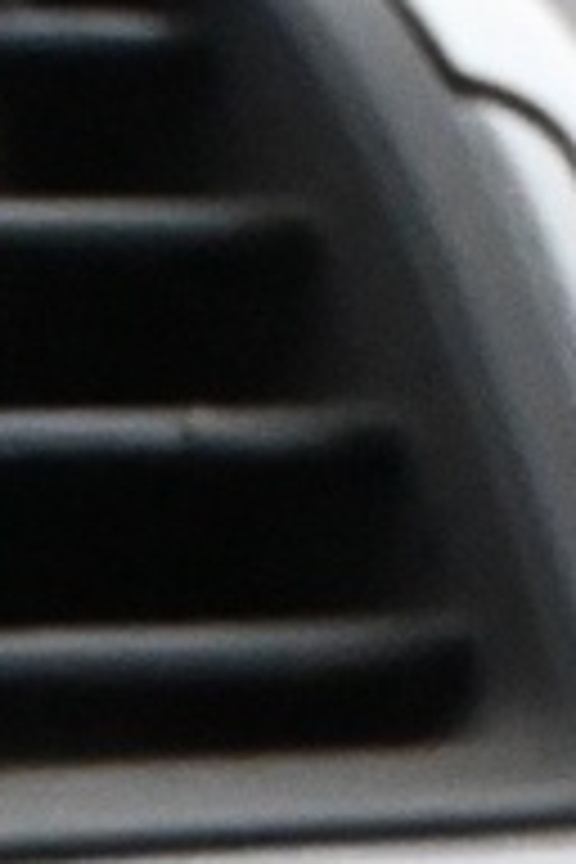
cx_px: -1242
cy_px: 2272
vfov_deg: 5.4
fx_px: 8813
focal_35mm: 367
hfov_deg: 3.6
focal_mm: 29
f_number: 4.8
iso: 6400
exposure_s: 1/60
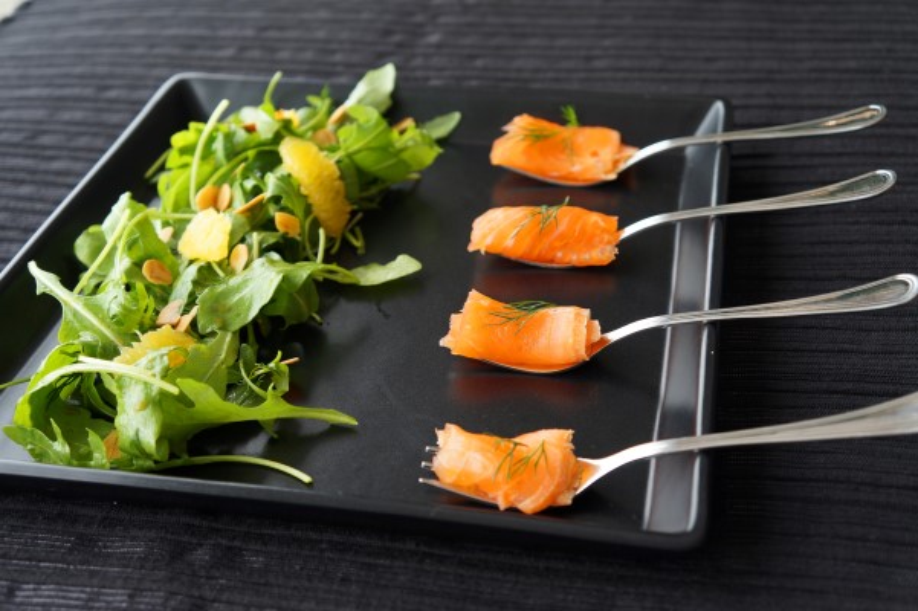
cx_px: 459
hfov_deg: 45.0
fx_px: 1109
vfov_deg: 30.8
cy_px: 306
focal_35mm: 44
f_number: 4
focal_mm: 29
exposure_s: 1/60
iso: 125
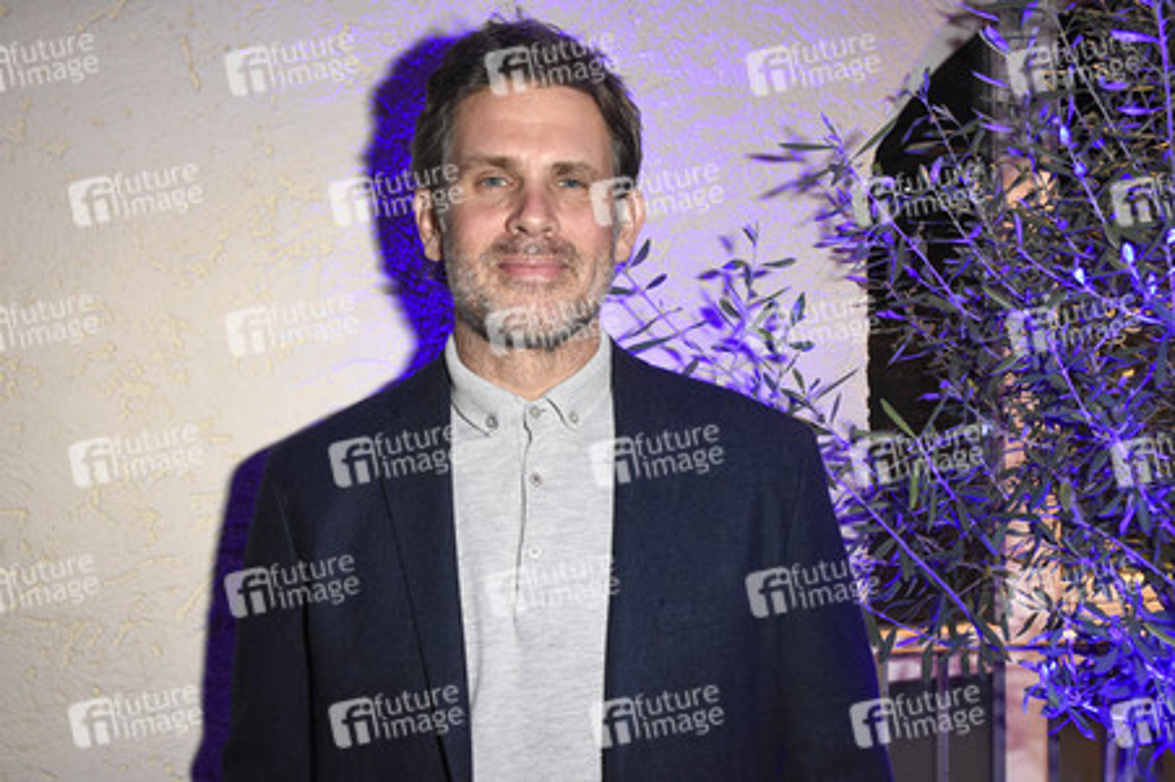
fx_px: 1174
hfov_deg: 53.2
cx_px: 588
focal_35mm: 36
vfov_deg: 36.8
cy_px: 391
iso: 1600
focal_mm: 24
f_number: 6.3
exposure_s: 1/60
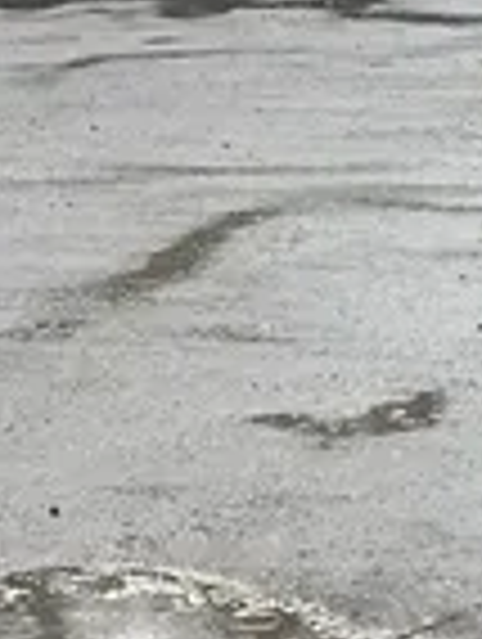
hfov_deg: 9.8
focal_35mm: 134
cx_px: 1158
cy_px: 1469
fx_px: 2480
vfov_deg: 12.1
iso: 50
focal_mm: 5.1
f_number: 1.6
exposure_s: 1/1422
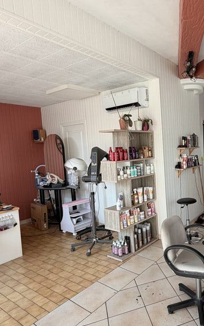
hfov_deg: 46.1
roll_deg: +2.9
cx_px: 170
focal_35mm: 25
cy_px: 165
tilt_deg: -2.9
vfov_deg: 72.6
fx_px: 222
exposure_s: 1/121
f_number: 2.2
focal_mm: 2.22
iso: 50
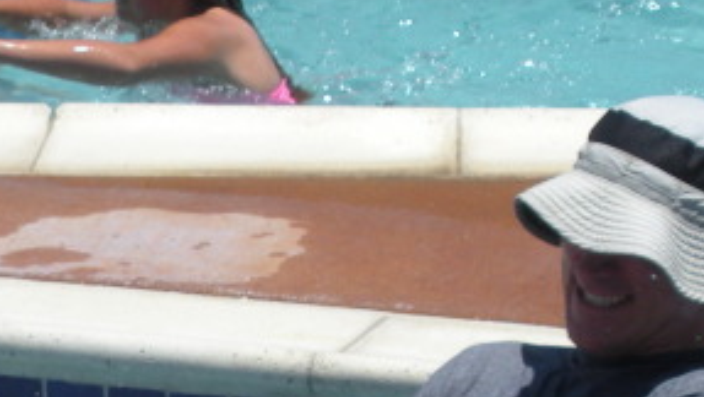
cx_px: 258
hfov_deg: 10.7
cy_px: 412
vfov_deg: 6.0
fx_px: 3774
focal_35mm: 202
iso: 64
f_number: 4.4
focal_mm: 9.1
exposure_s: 1/627
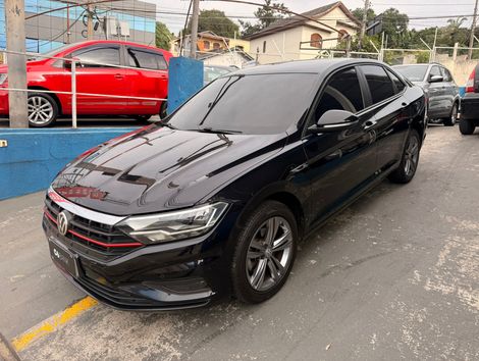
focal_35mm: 24
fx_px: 333
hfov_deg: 71.5
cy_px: 180
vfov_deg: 56.9
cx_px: 240
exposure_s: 1/898
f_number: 1.78
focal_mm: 6.76
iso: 80
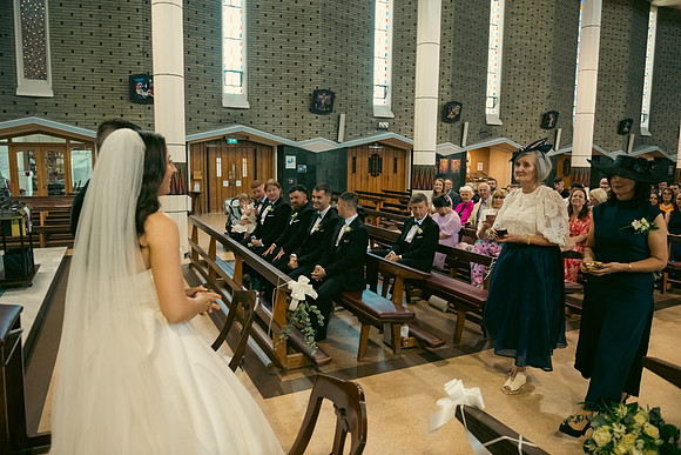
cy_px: 228
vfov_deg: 53.2
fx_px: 454
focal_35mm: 24
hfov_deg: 73.7
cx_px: 340
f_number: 3.5
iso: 1000
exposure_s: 1/160
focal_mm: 24
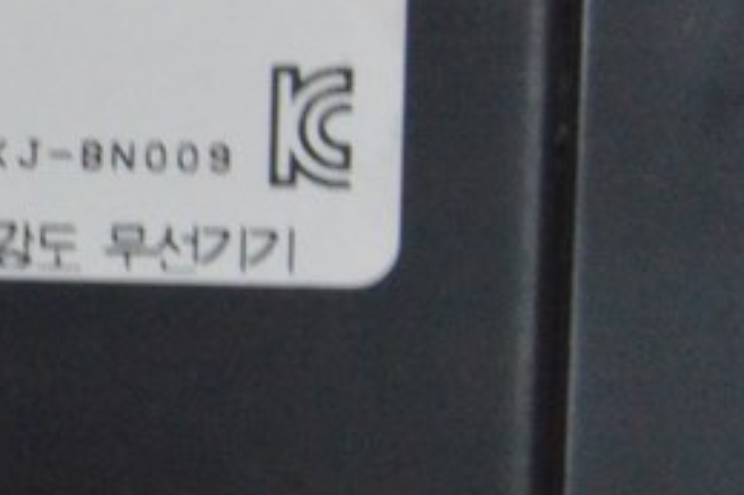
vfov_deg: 4.2
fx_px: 6712
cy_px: -150
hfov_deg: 6.3
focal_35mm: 325
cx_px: -238
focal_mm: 55
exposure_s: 1/20
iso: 6400
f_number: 20
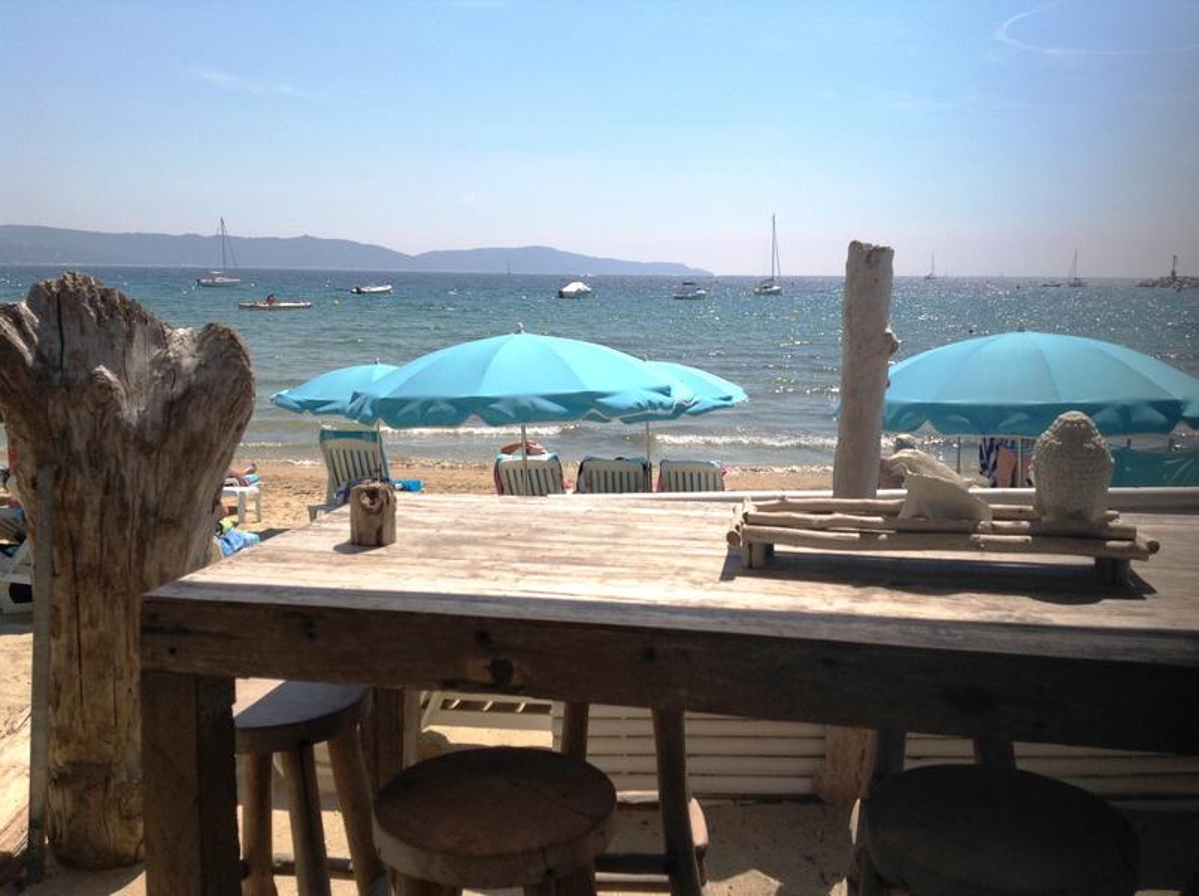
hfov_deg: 52.7
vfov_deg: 40.6
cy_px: 448
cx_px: 600
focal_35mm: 35
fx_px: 1211
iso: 50
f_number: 2.4
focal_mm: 4.28
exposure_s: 1/2519
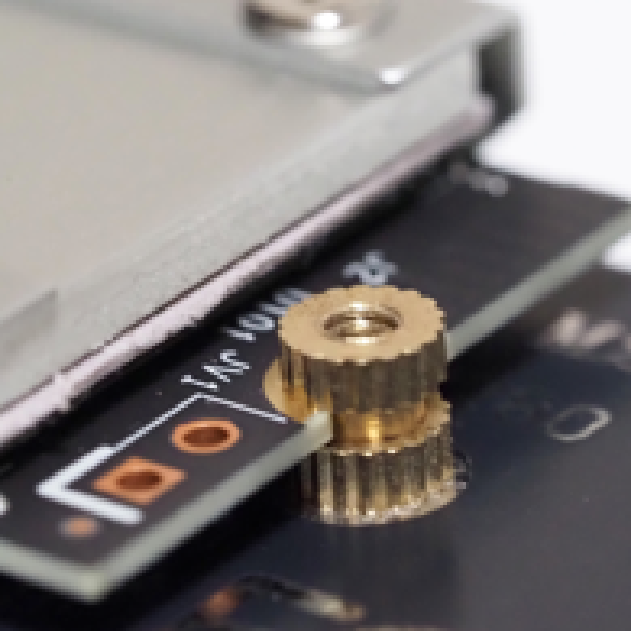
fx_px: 4042
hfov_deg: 8.9
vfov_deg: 8.9
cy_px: 424
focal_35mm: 196
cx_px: 327
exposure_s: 1/30
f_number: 5.6
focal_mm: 60
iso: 6400
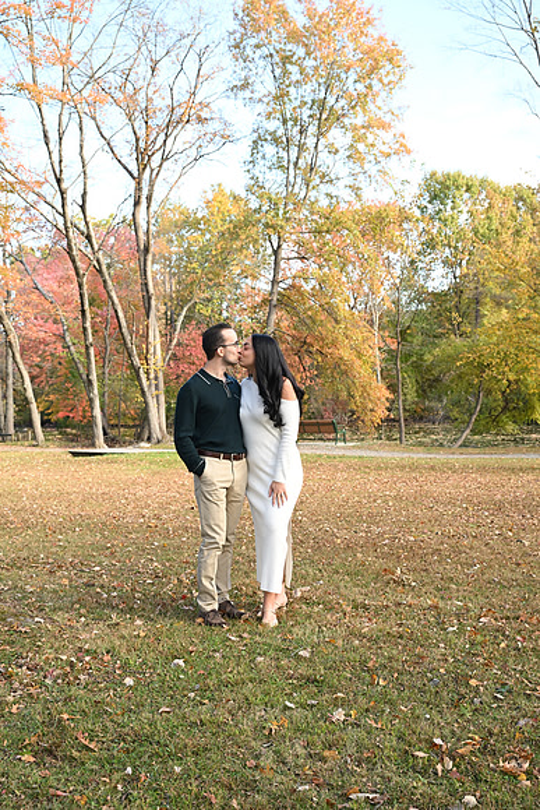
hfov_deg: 32.6
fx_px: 922
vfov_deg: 47.4
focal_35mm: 41
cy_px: 405
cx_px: 270
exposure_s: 1/80
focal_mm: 41
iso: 200
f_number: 6.3
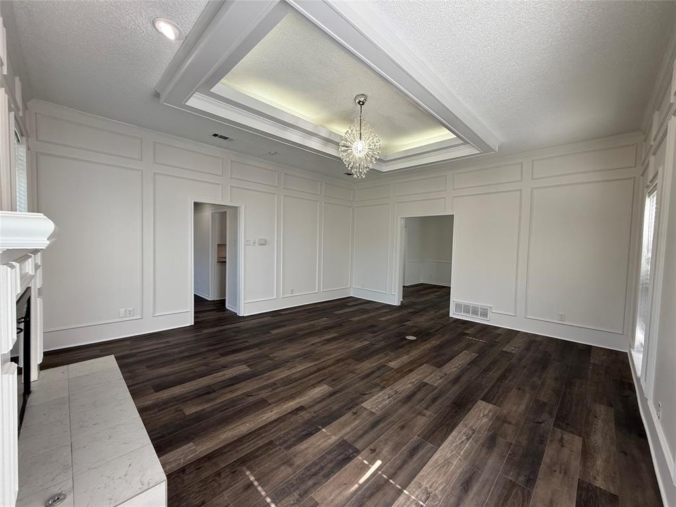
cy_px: 254
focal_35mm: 14
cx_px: 338
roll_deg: -1.6
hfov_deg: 102.1
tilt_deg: -2.1
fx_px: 273
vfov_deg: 85.7
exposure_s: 1/120
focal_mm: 2.22
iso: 100
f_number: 2.2
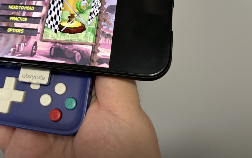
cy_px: 34
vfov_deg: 32.0
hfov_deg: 49.3
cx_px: 79
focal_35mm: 39
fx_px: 268
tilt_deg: -25.9
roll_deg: +0.9
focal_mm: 5.96
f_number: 1.6
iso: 320
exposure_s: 1/60
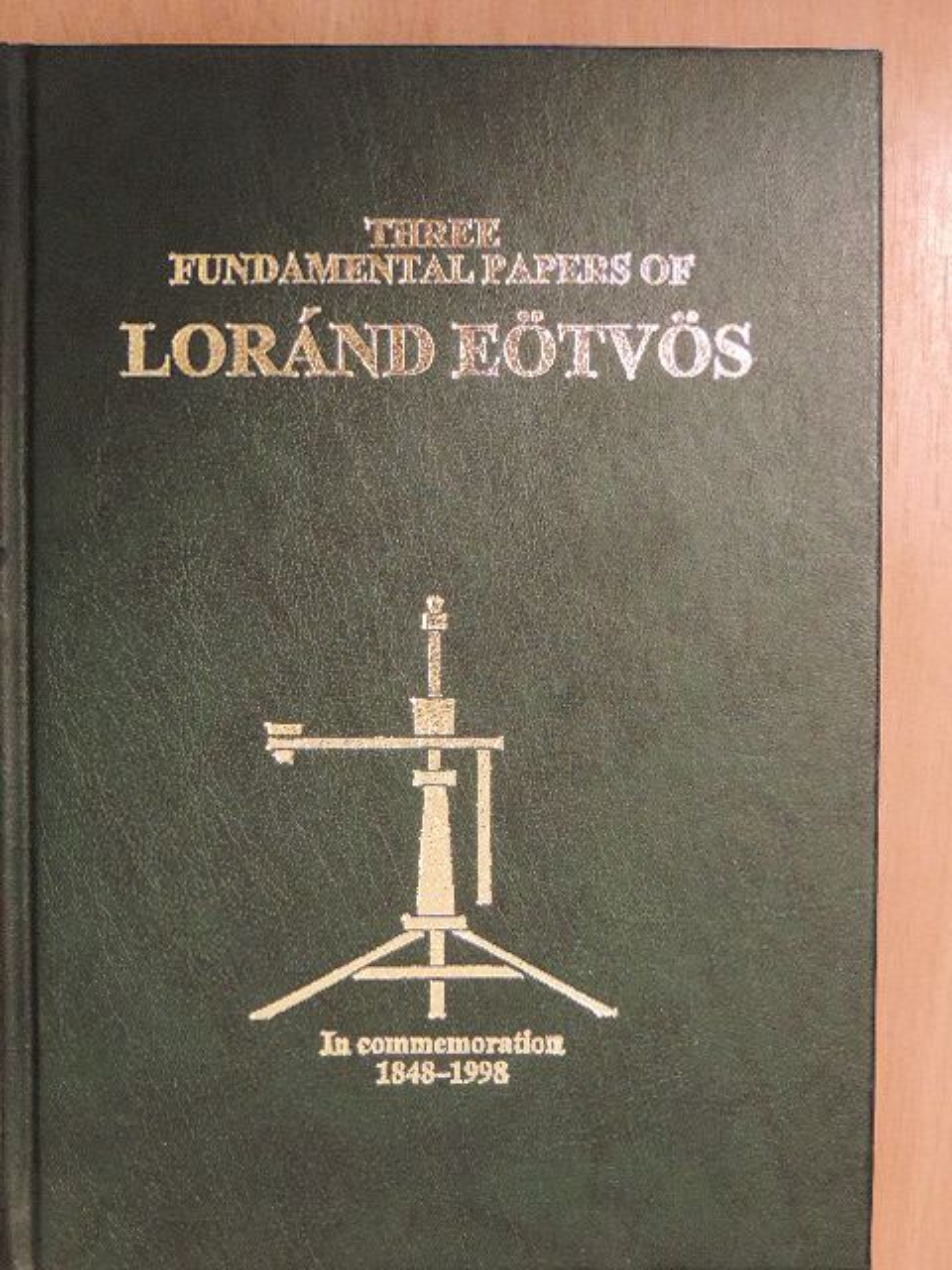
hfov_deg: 29.1
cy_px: 635
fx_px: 1833
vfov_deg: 38.2
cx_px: 476
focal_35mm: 50
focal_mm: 8.9
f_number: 3.6
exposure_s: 1/60
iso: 1600
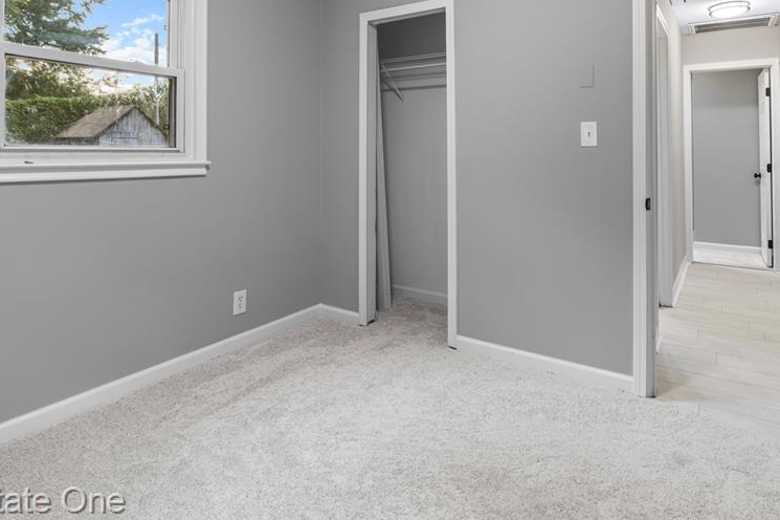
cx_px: 403
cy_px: 167
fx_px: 476
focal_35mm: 22
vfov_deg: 55.8
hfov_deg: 78.6
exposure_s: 1/2.5
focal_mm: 16
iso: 400
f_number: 8
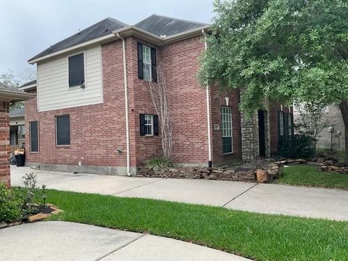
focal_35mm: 29
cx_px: 174
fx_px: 292
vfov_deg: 48.2
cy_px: 130
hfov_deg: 61.7
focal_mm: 3
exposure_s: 1/120
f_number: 1.8
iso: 16
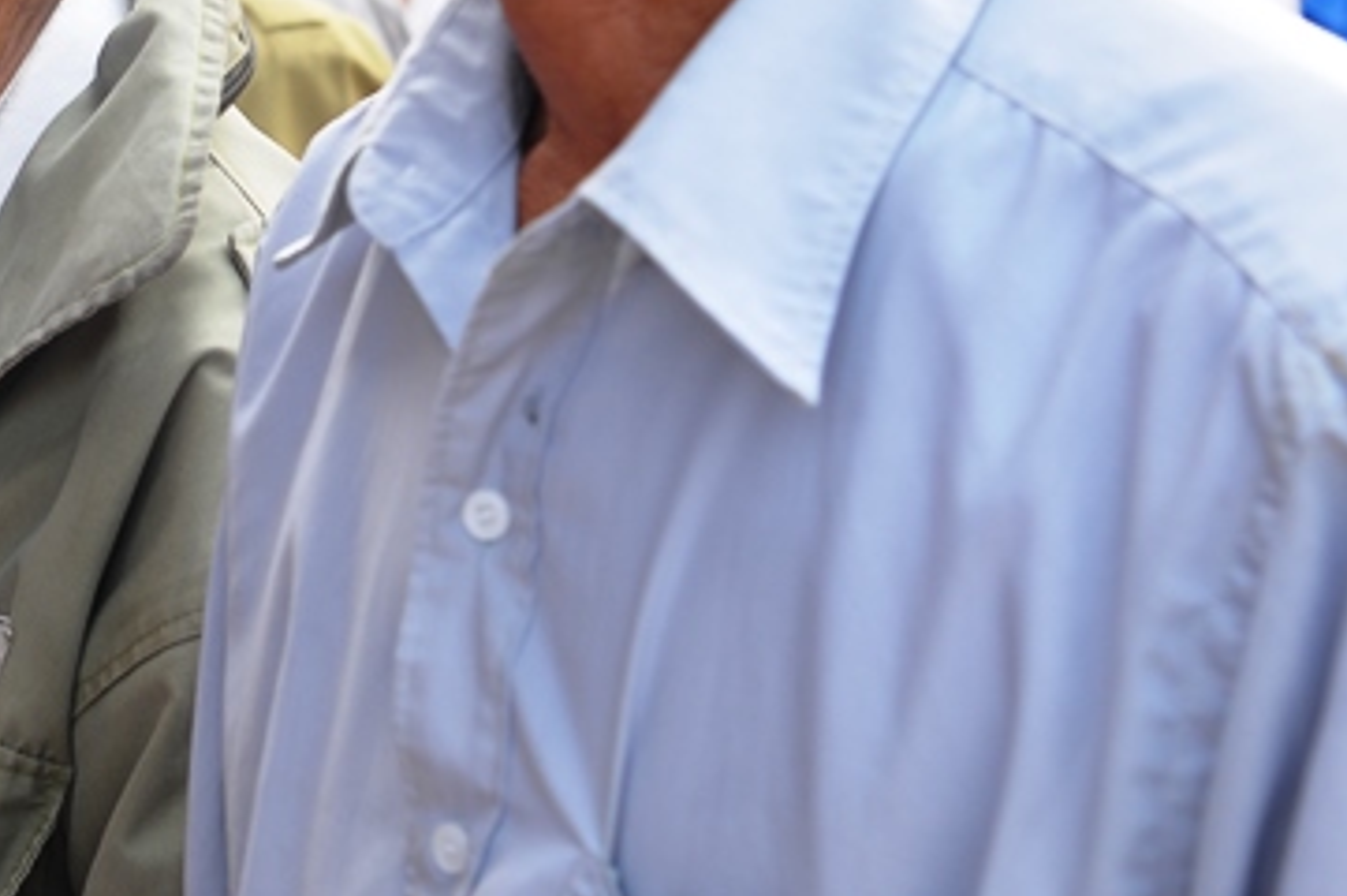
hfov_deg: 14.0
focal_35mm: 142
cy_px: 9
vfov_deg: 9.6
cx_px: -257
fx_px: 5308
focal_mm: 50
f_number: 5
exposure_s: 1/100
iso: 200
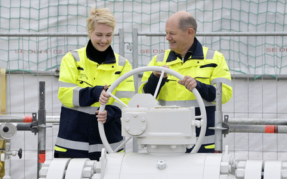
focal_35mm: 174
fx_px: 1360
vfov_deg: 7.5
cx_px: 144
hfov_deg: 12.0
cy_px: 88
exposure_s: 1/400
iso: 4000
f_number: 6.3
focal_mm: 170
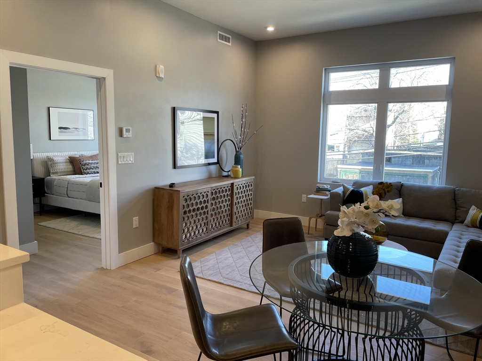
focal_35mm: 26
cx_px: 241
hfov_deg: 67.3
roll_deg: -1.3
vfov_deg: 53.1
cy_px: 180
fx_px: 362
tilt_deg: -8.3
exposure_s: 1/120
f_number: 1.6
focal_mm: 4.2
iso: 80
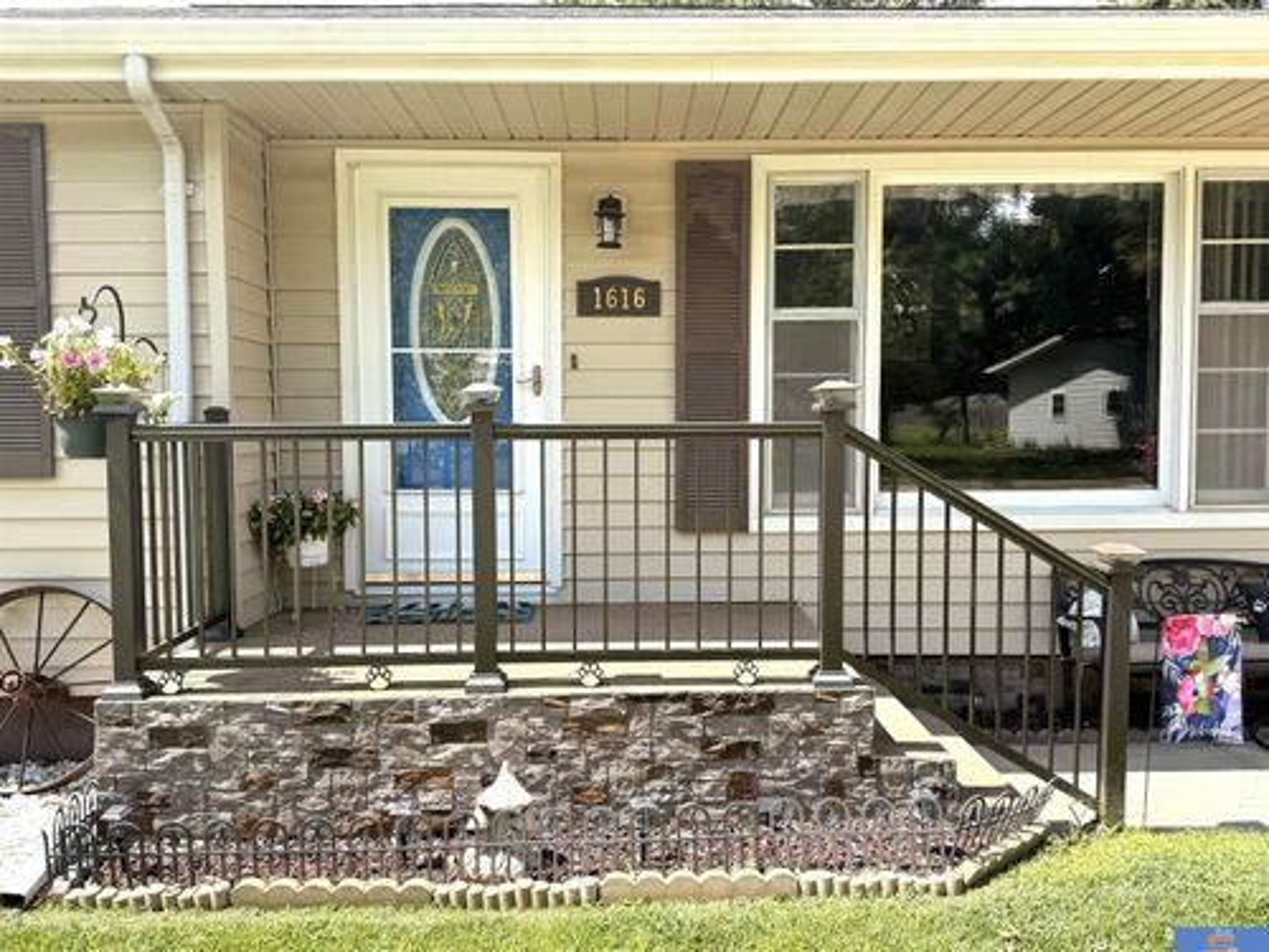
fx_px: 1100
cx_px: 634
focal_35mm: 30
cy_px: 476
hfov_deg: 60.0
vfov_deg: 46.8
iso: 100
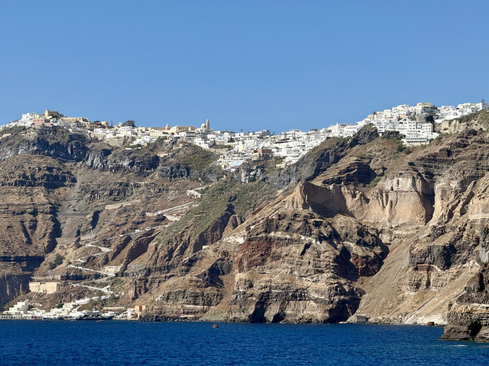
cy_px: 183
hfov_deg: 16.4
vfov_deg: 12.3
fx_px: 1695
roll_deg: +0.0
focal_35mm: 120
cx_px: 244
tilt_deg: +5.6
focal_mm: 15.66
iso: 50
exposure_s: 1/1689
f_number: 2.8
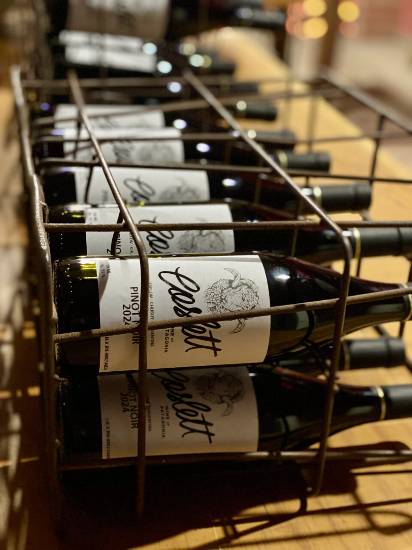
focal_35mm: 52
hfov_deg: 28.0
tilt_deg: -26.0
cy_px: 275
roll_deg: -2.0
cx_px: 206
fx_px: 825
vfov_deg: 36.8
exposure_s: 1/14
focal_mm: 6
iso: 400
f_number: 2
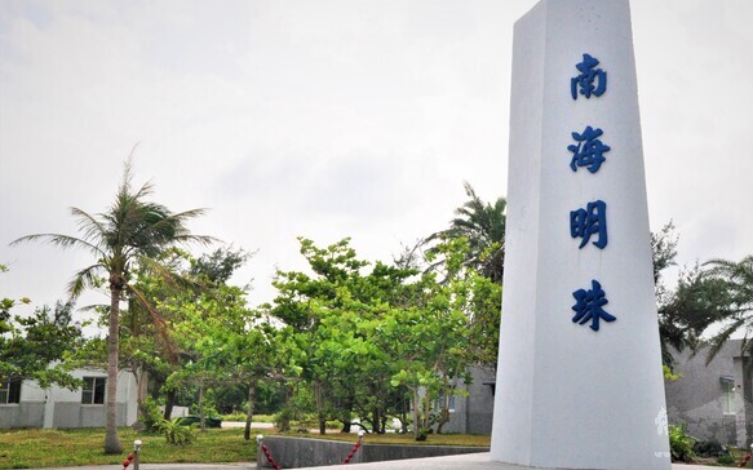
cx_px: 397
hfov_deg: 38.9
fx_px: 1067
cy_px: 217
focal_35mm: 52
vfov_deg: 24.8
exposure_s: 1/500
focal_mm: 32
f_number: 22
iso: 1600
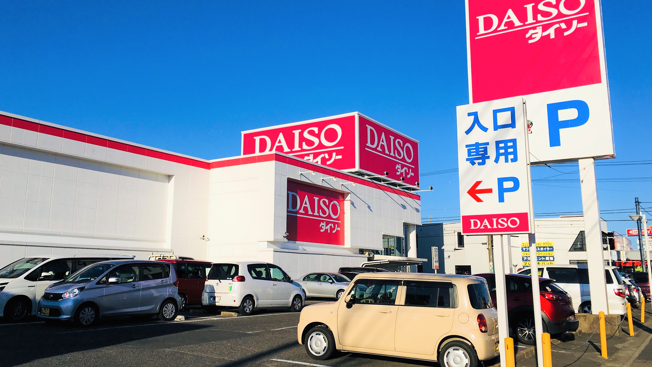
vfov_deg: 36.6
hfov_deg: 61.0
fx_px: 553
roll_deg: -2.1
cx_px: 323
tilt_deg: +12.2
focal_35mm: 32
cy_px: 163
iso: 25
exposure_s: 1/3663
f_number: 2.2
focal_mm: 4.15
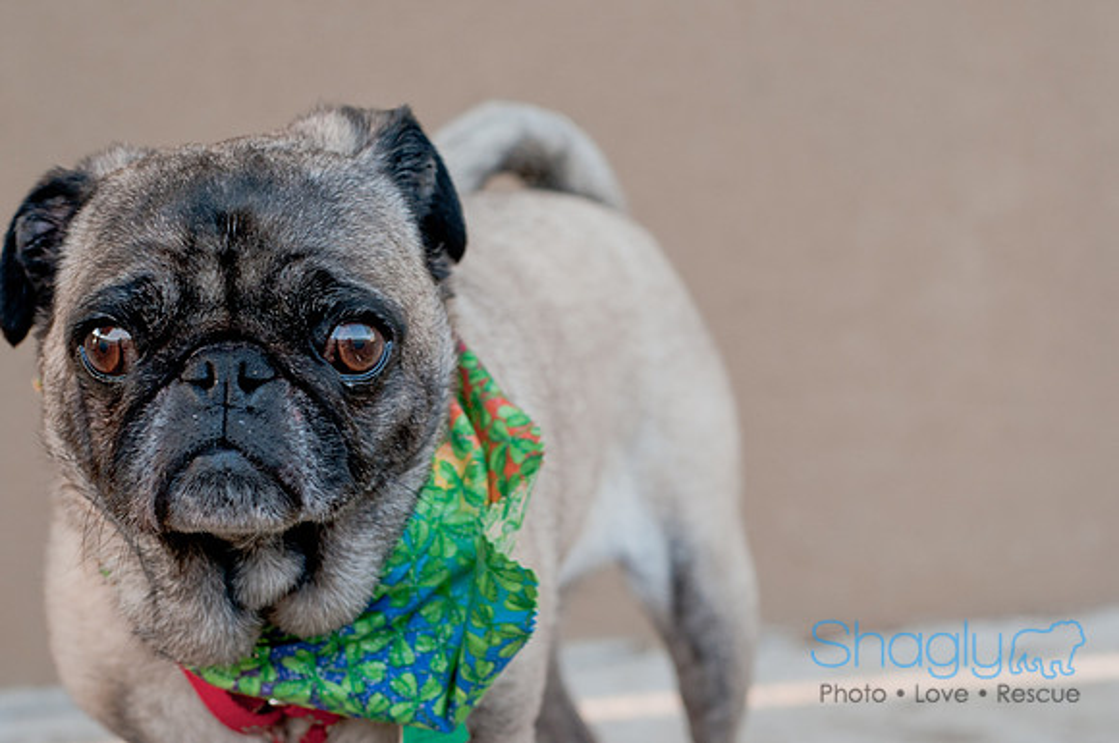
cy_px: 372
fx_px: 2328
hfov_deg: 27.0
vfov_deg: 18.1
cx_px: 560
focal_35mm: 75
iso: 250
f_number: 3.5
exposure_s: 1/160
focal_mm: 50
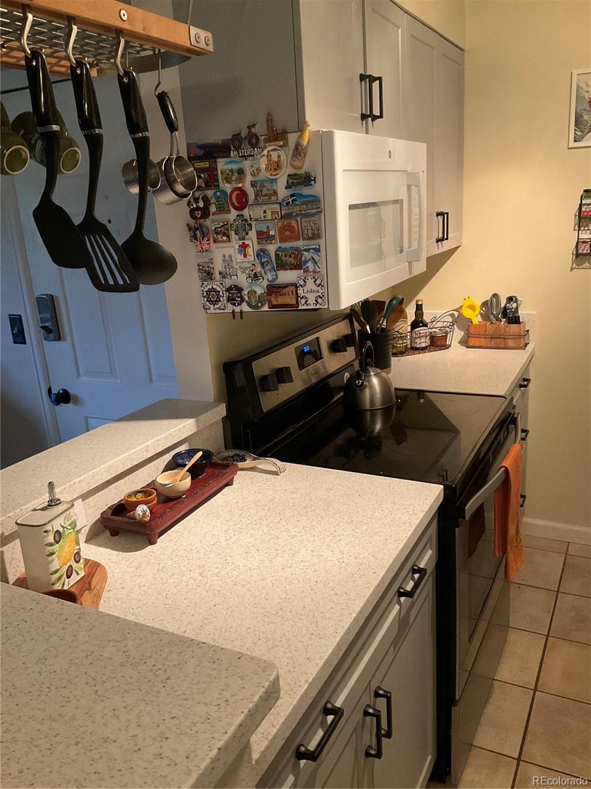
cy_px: 394
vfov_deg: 61.7
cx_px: 296
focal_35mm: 29
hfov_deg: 48.2
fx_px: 660
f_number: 1.8
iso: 250
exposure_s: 1/60
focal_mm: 3
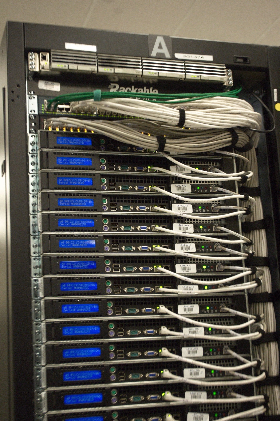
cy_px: 210
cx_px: 140
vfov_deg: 35.1
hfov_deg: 23.7
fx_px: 666
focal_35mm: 57
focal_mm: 38
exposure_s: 1/50
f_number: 5
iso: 1800
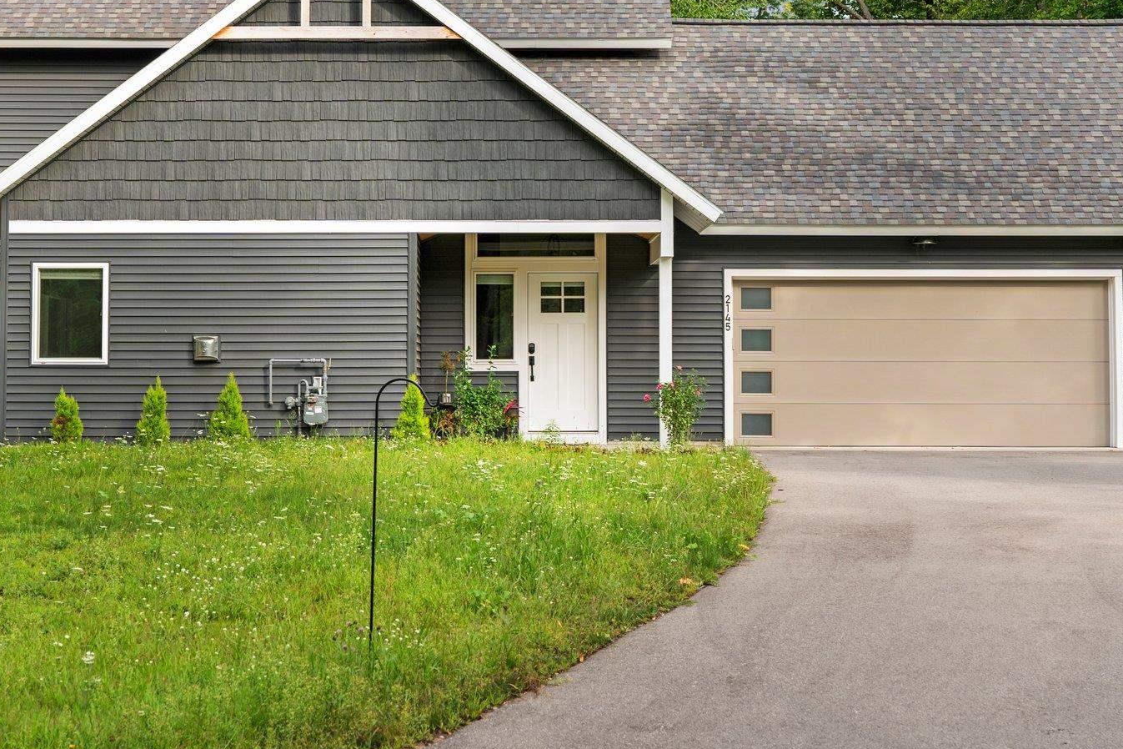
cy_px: 266
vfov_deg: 17.9
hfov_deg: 26.6
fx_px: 2371
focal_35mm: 76
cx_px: 594
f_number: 5
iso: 320
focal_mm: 50
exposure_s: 1/125
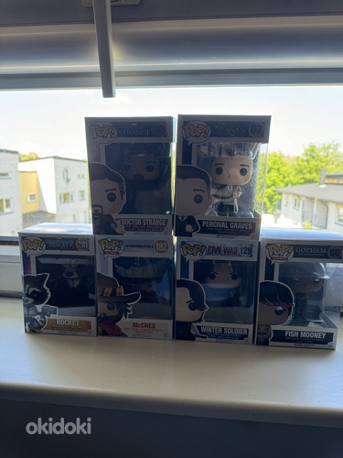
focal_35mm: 24
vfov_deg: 71.6
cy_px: 229
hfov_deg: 56.8
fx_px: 317
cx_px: 172
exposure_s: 1/121
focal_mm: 6.76
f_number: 1.78
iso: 80
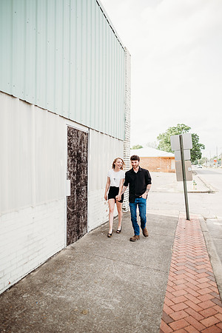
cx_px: 111
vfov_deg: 73.7
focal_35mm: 24
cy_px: 166
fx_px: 222
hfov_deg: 53.1
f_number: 2.8
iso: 100
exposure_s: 1/640
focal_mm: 24
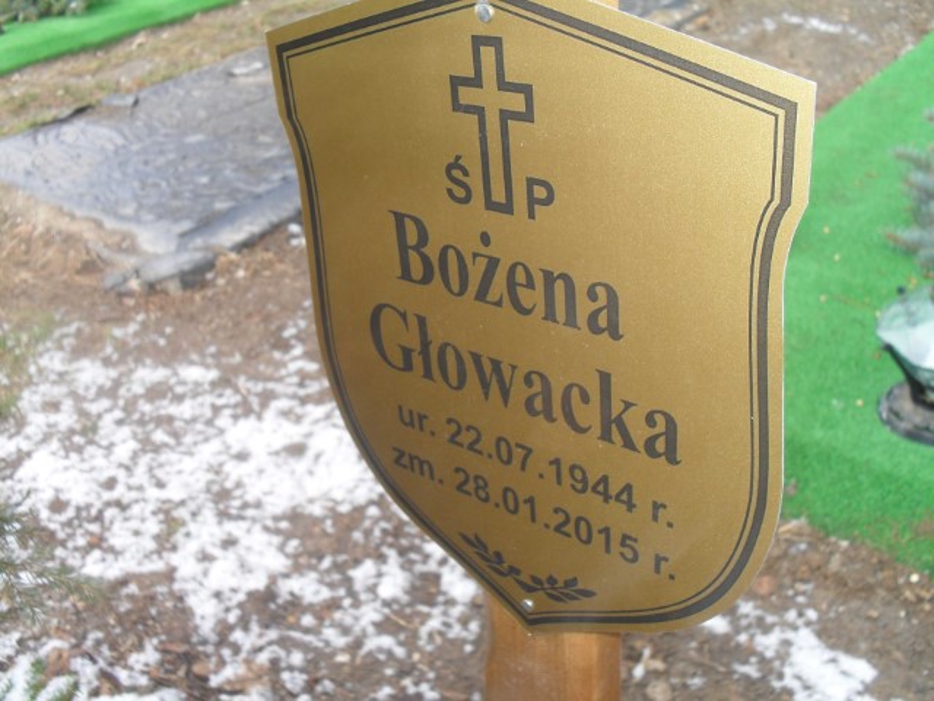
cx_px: 467
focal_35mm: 35
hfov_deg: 52.6
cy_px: 350
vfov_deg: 40.7
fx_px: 944
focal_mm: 6.3
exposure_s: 1/125
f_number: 3.2
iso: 100
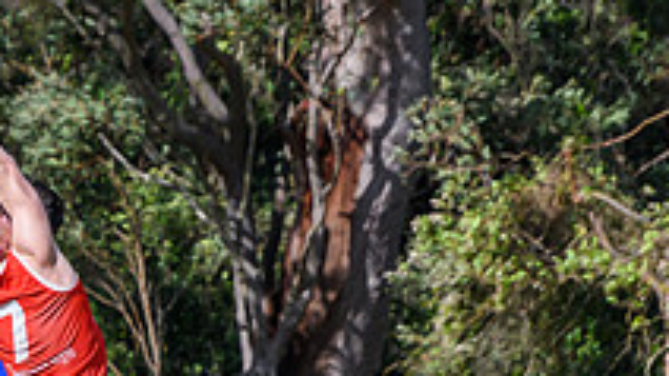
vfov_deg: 1.1
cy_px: 216
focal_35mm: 1078
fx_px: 19113
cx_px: 98
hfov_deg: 2.0
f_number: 8
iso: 800
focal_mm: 250
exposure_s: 1/2500
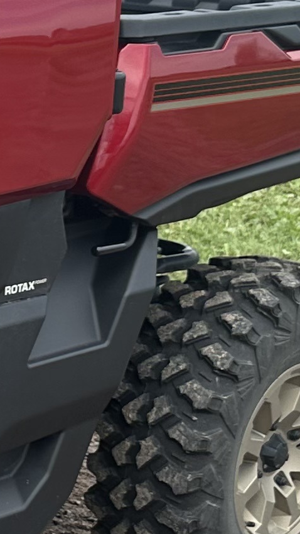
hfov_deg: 8.9
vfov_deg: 17.3
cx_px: -410
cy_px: 244
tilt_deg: -15.1
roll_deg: -1.4
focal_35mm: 124
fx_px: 1754
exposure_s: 1/1664
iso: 80
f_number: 1.78
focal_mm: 6.86
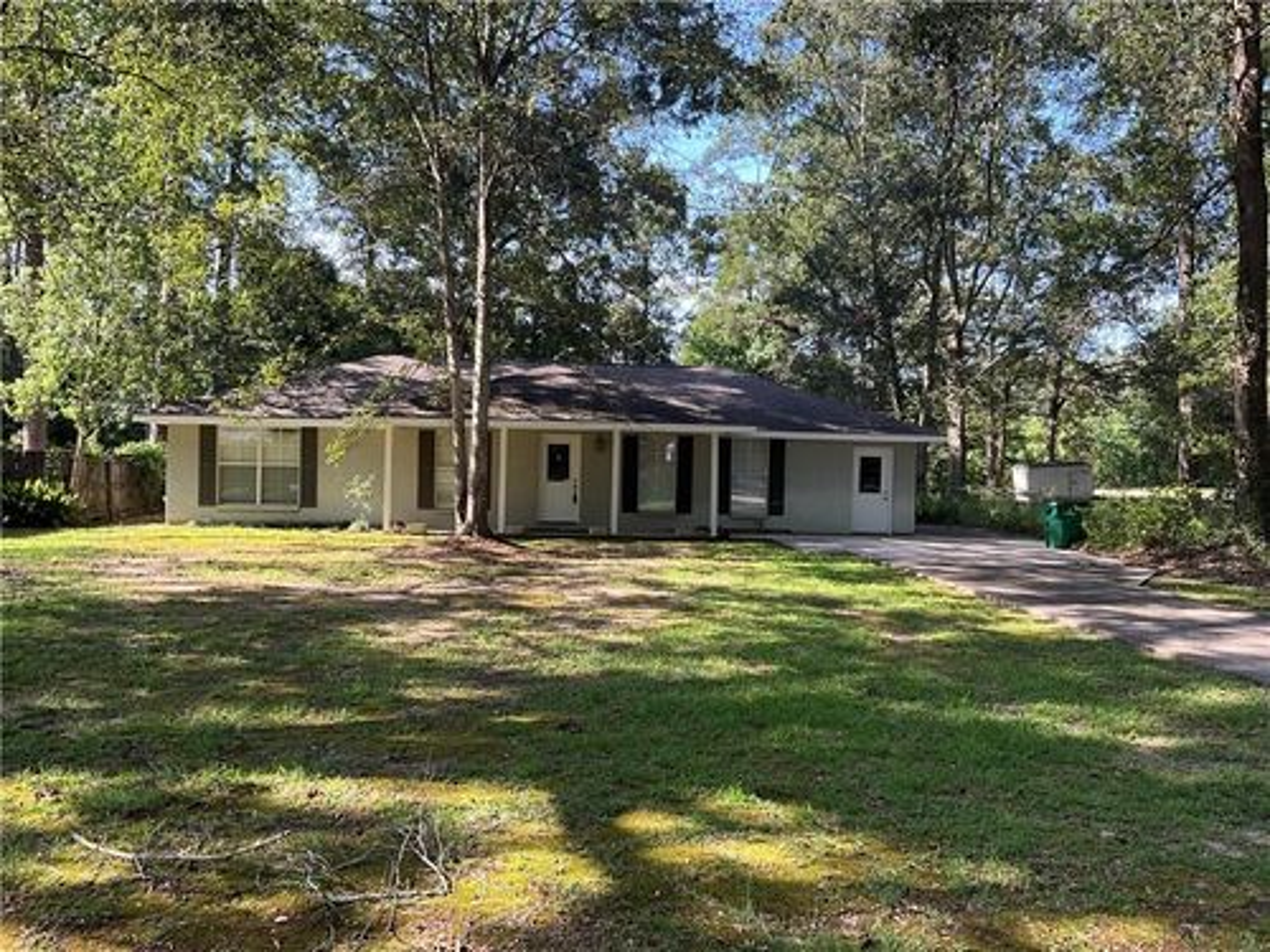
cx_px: 635
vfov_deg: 48.2
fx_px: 1064
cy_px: 476
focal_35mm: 29
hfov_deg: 61.7
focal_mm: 3
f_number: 1.8
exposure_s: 1/144
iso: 20
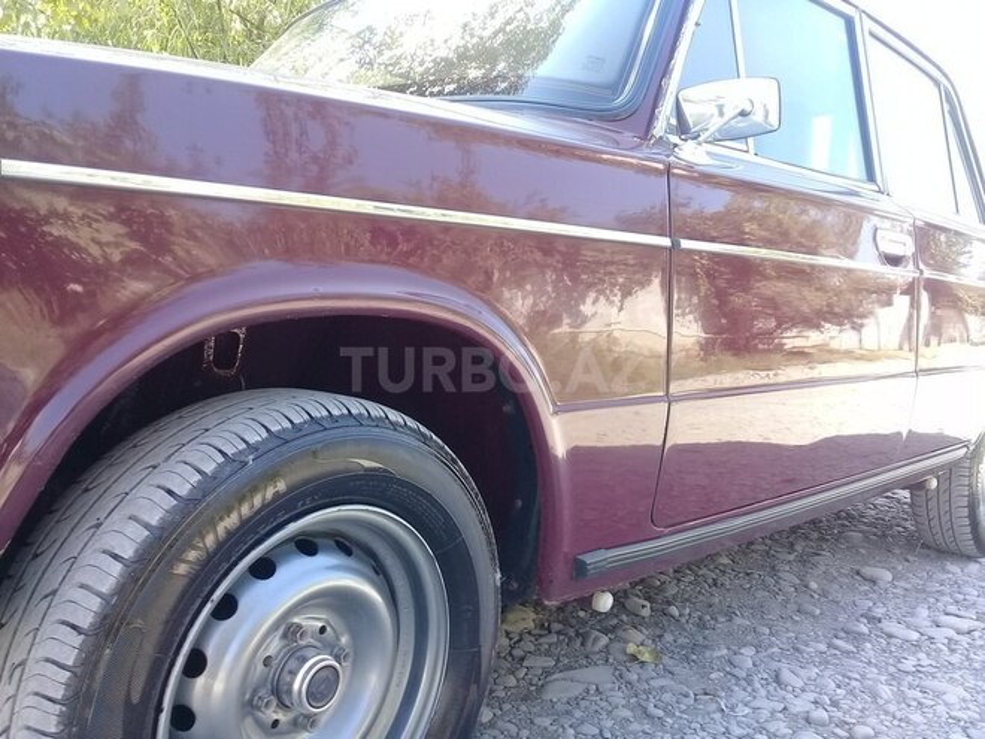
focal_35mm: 31
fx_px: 882
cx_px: 492
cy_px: 370
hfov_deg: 58.4
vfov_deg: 45.4
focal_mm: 3.3
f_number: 2.2
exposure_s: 1/100
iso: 50
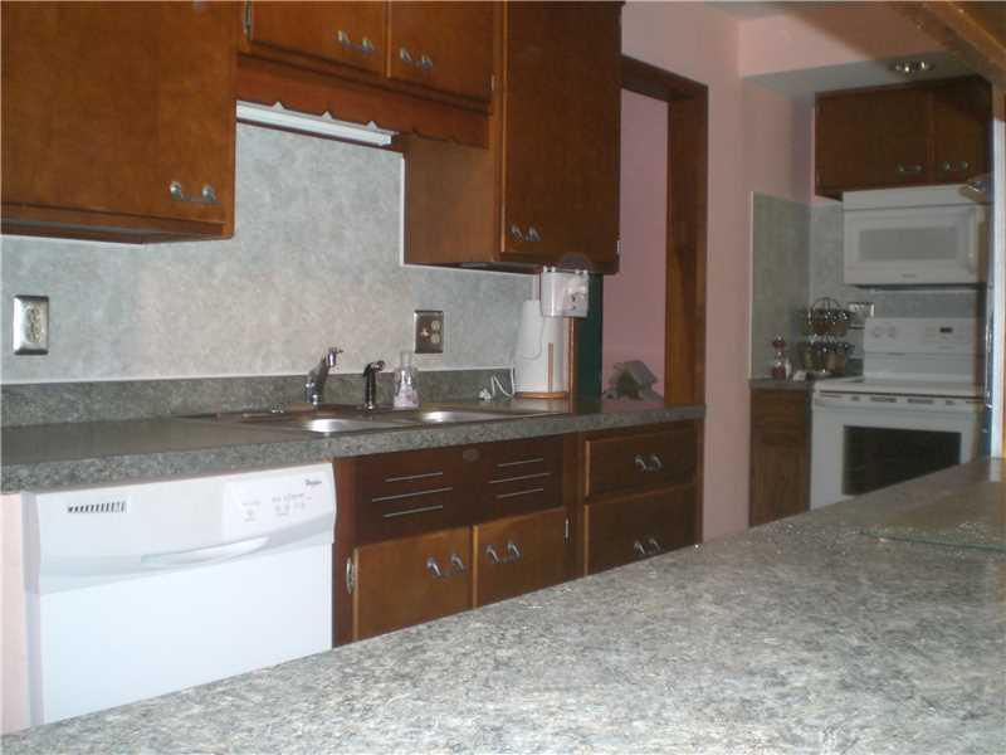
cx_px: 503
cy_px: 378
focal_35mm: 38
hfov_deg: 49.0
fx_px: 1104
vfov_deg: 37.7
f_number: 3.1
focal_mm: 6.3
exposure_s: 1/60
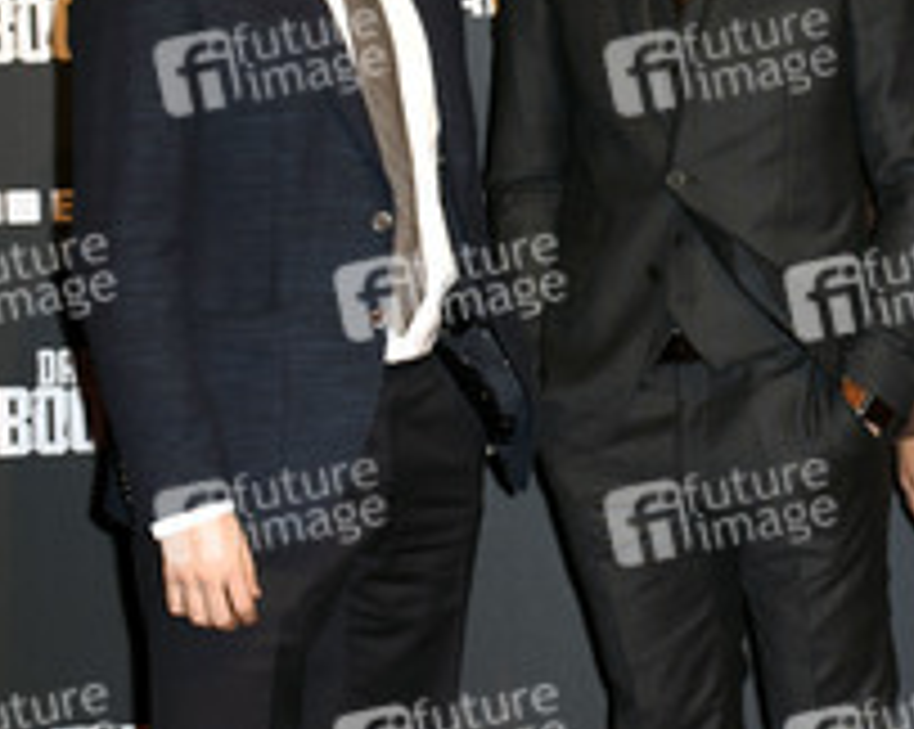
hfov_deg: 16.0
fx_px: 3216
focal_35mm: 119
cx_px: 781
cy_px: 176
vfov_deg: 12.9
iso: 640
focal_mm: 38
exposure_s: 1/160
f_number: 6.3
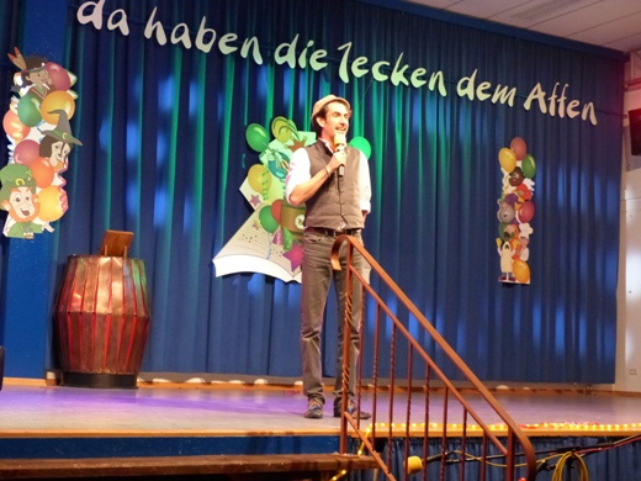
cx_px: 320
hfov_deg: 32.7
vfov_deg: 24.8
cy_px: 240
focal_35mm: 59
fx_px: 1093
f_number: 2.8
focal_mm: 10.5
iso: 800
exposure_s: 1/50
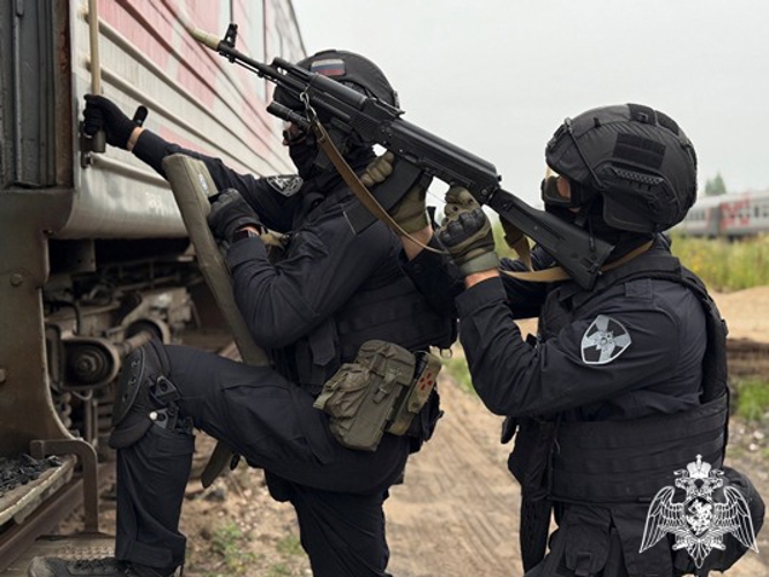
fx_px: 1067
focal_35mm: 48
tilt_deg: -2.8
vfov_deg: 30.3
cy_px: 288
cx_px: 384
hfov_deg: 39.6
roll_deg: +1.7
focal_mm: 6.76
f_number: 1.78
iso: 80
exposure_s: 1/1513
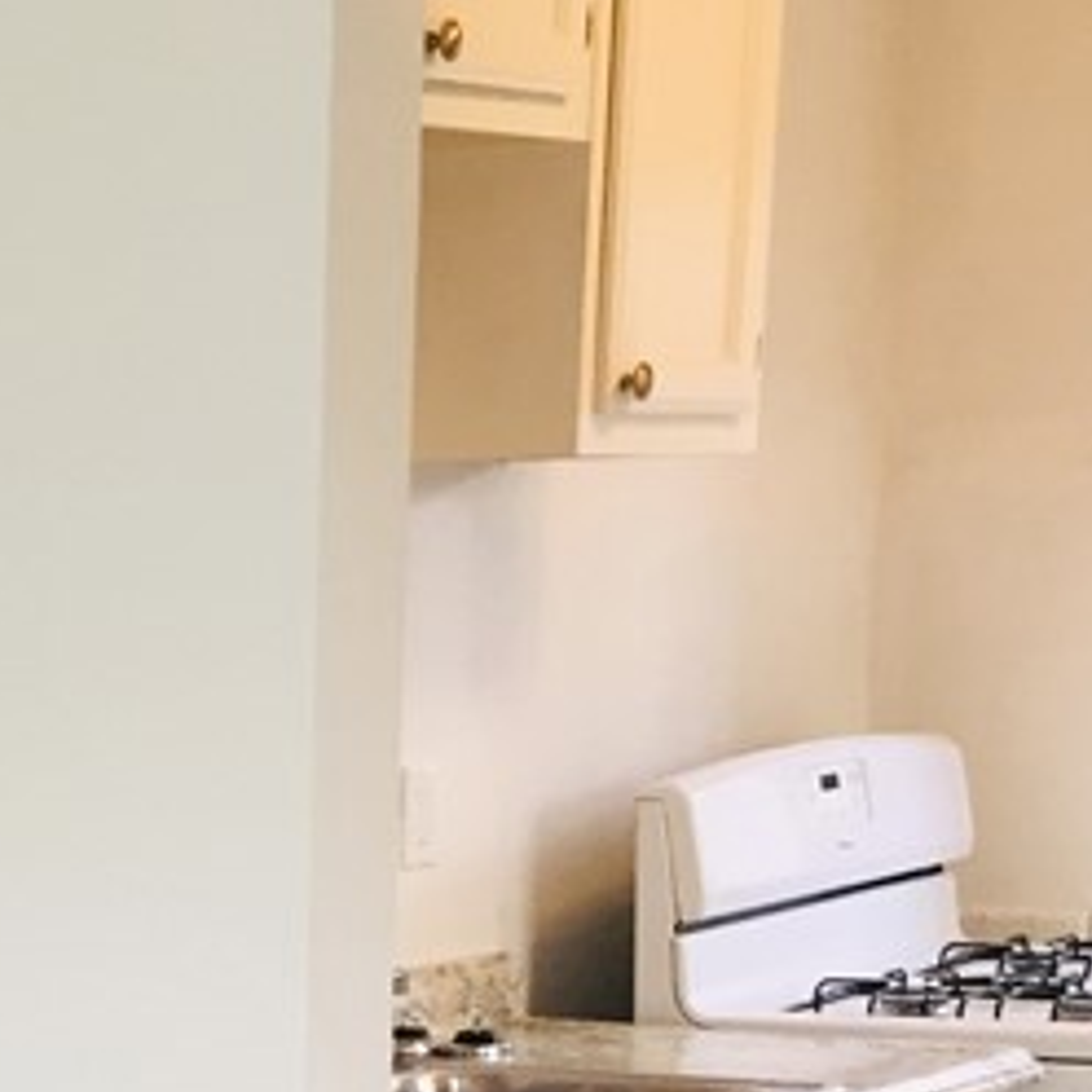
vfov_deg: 15.7
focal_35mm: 106
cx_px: -493
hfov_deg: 15.3
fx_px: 3783
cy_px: 1400
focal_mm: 4.15
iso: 32
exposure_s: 1/30
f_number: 2.2
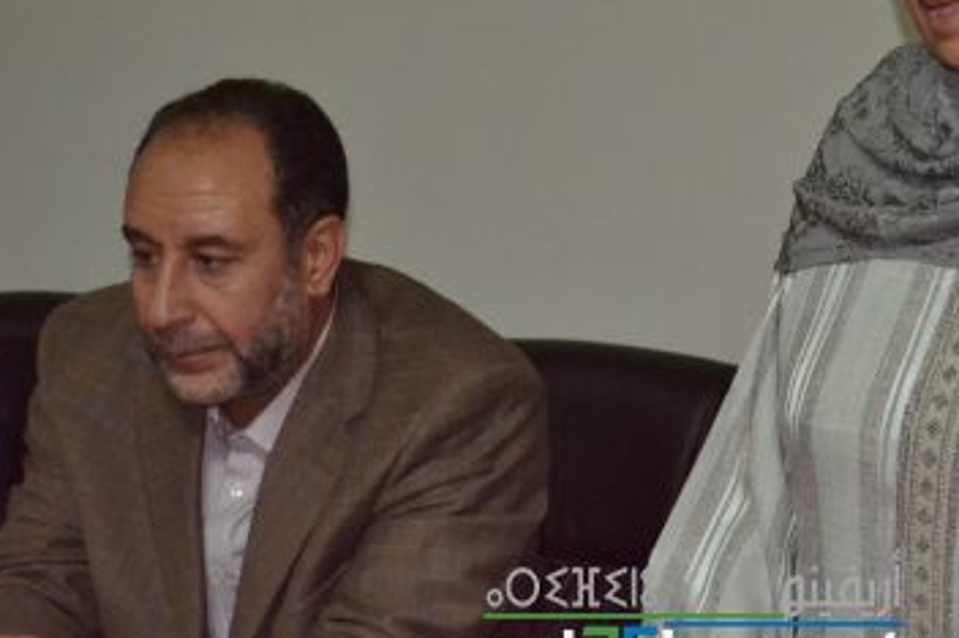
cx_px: 700
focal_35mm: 109
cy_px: 256
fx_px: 2901
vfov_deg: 12.5
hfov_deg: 18.7
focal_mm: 40
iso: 3200
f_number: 5.3
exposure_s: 1/60
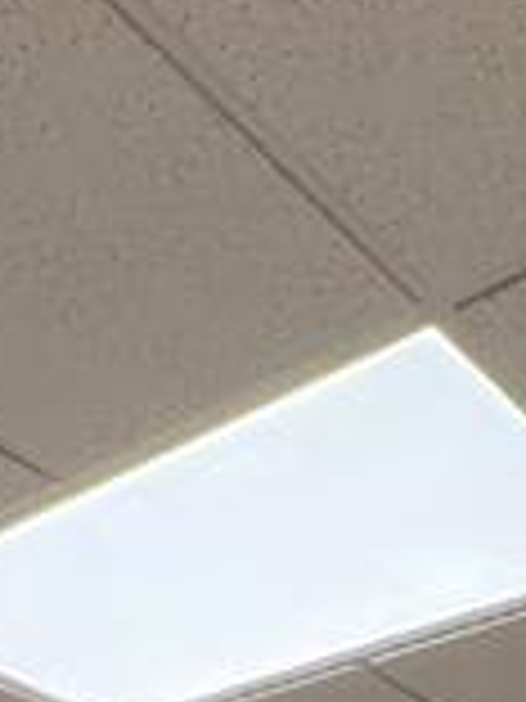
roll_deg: -2.5
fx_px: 1398
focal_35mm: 69
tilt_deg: -2.6
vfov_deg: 19.2
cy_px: 1341
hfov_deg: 21.1
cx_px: 400
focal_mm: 2.22
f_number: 2.2
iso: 320
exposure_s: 1/120
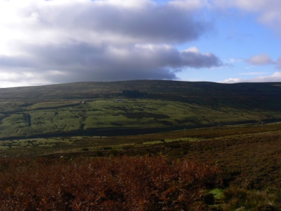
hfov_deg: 51.4
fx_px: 292
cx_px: 140
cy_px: 106
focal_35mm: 36
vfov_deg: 39.7
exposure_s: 1/400
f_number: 7.1
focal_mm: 6
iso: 80
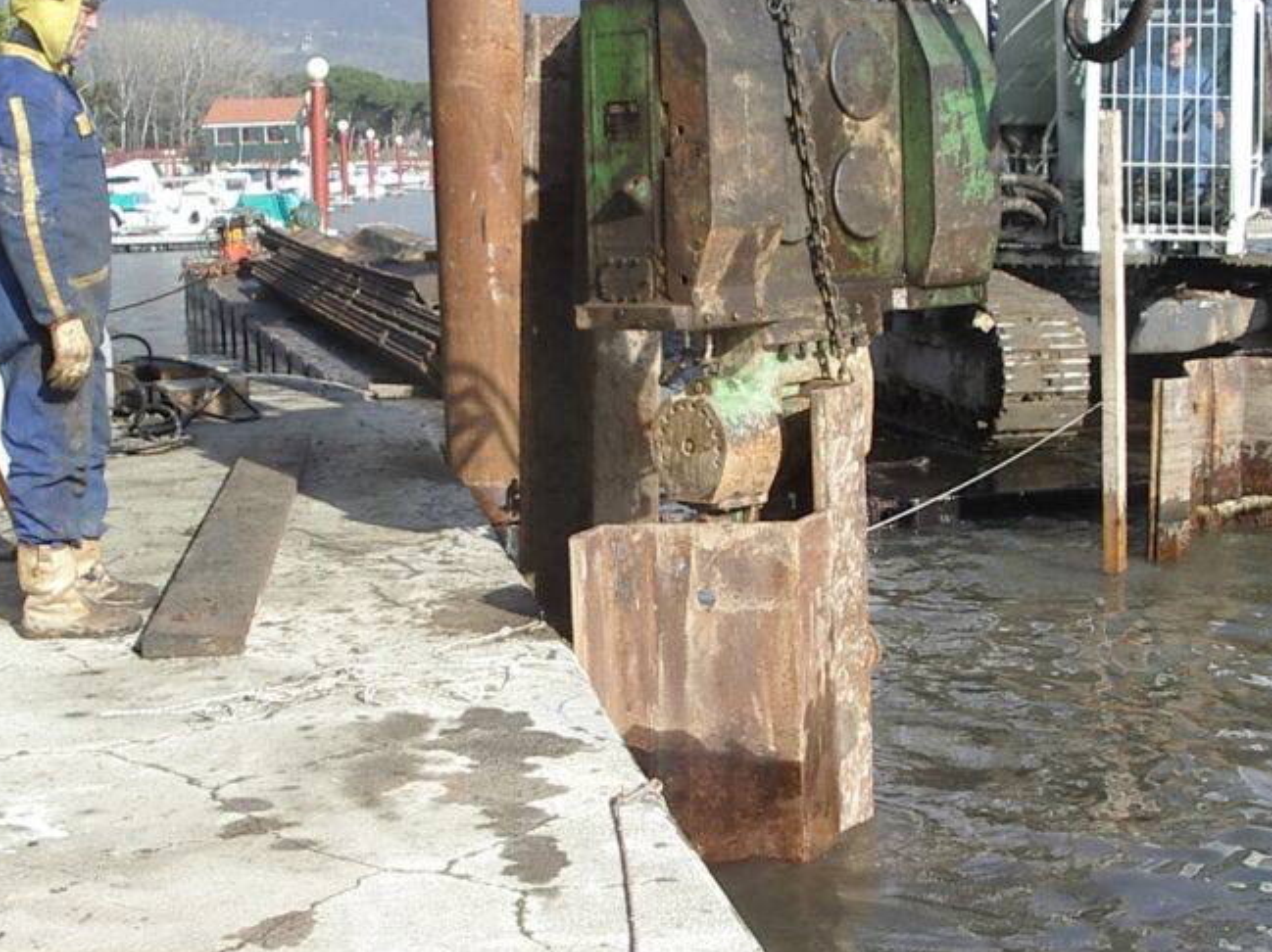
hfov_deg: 32.2
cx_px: 721
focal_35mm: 60
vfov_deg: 24.4
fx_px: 2204
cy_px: 488
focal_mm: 5.8
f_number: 4.8
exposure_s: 1/320
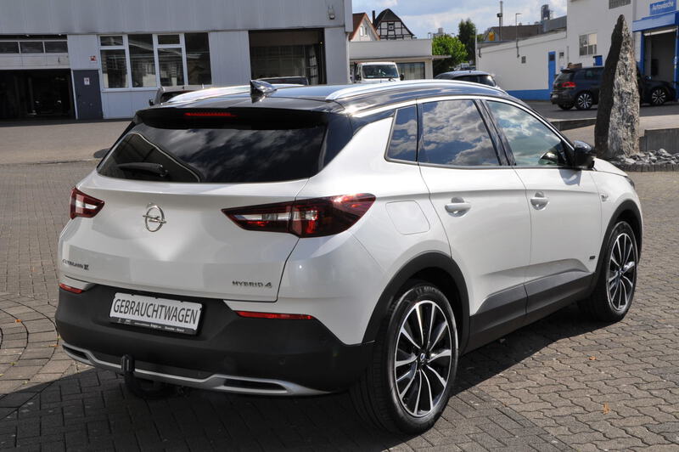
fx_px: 961
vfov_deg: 26.4
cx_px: 340
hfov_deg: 38.9
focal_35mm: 51
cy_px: 226
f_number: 16
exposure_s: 1/200
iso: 200
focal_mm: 34
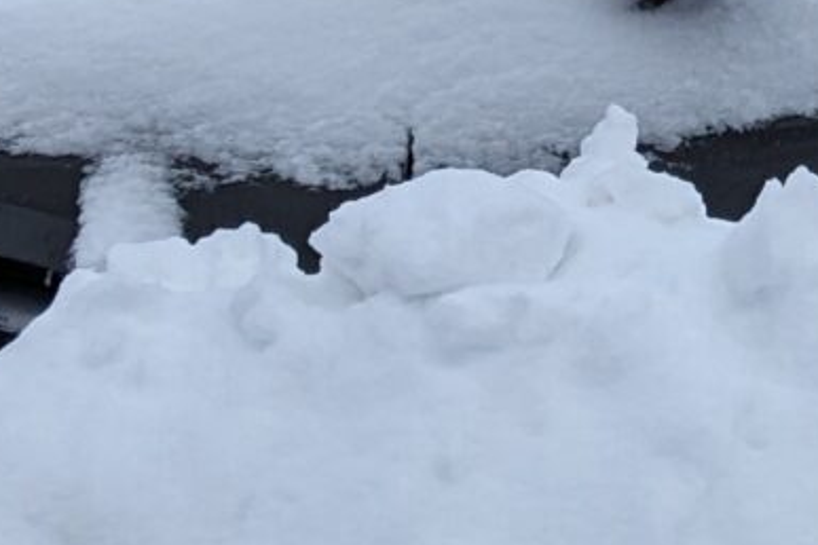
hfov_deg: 10.4
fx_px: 4226
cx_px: 1490
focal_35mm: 186
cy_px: 106
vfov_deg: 7.4
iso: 56
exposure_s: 1/1114
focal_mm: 4.38
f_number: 1.73
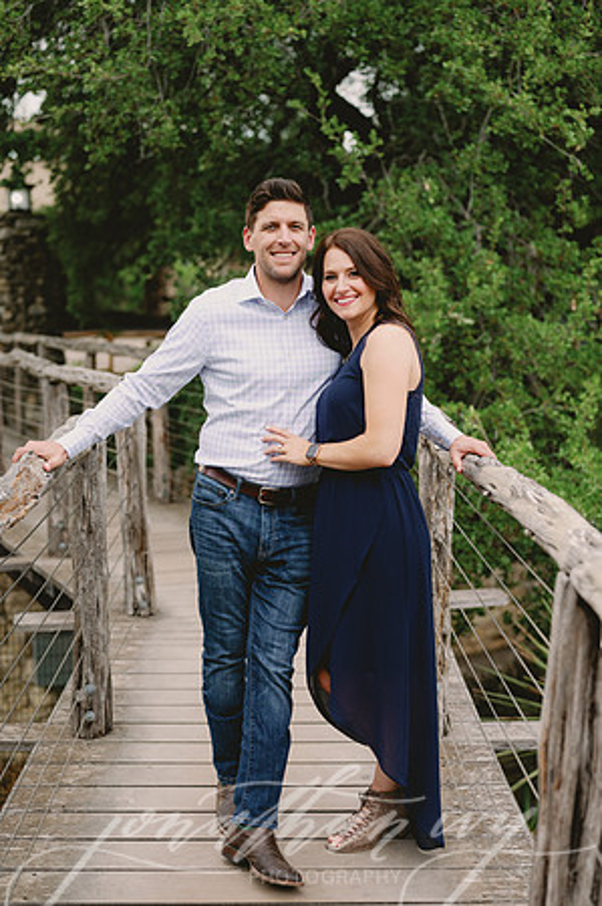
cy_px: 453
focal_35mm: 50
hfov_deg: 26.9
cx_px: 301
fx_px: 1257
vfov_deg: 39.6
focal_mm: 50
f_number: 2.5
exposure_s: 1/1250
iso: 400
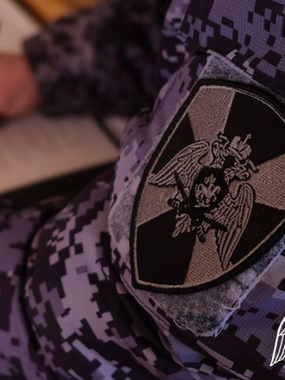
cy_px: 172
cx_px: 57
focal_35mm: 54
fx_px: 593
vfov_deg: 35.5
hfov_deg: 26.5
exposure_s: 1/30
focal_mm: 22.3
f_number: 3.2
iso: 400
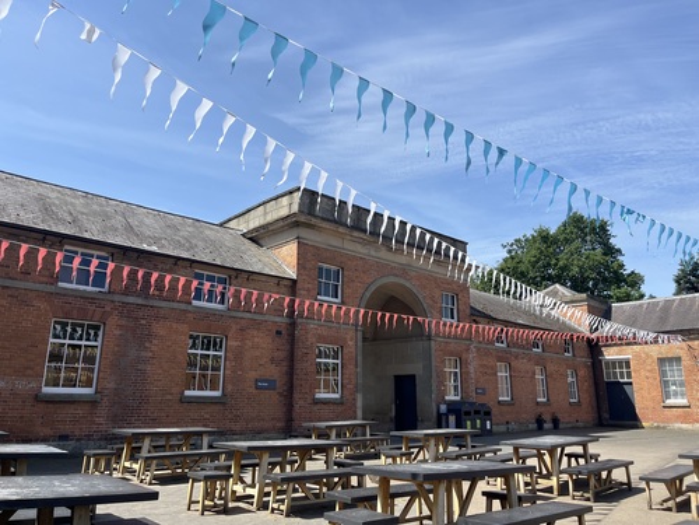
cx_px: 350
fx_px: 525
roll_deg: +0.3
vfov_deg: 53.1
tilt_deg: +14.4
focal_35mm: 26
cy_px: 262
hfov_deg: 67.3
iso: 50
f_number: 1.6
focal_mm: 5.1
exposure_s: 1/3049
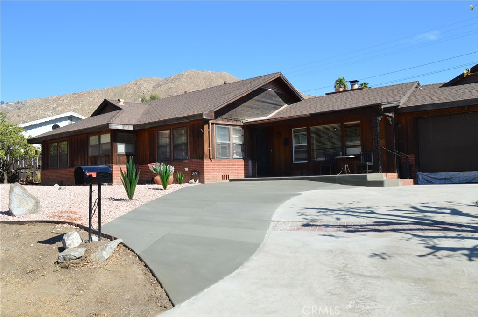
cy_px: 158
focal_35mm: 30
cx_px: 239
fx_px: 398
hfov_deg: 62.0
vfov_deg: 43.5
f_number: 7.1
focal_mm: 20
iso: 100
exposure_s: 1/200
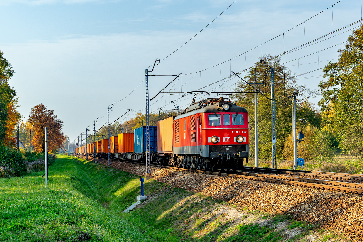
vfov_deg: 18.2
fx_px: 756
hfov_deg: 27.0
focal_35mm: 75
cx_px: 182
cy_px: 121
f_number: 8
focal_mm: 50
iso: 320
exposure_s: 1/500
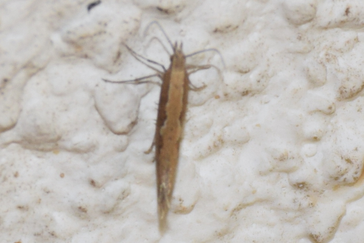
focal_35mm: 210
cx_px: 182
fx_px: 2123
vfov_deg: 6.5
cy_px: 122
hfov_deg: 9.8
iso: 320
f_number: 5.6
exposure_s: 1/60
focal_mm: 140
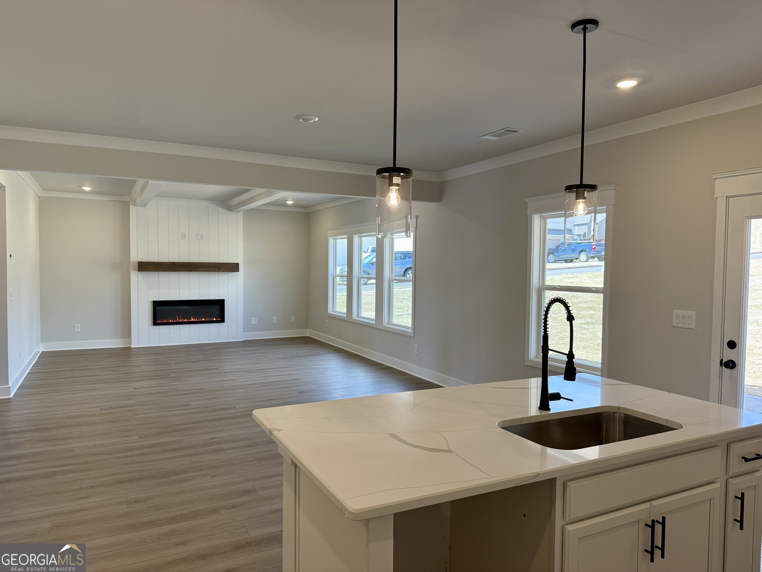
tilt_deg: -2.0
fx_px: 528
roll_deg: -0.3
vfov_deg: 56.8
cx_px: 381
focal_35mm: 24
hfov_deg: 71.6
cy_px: 286
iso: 125
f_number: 1.78
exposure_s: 1/230
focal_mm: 6.76
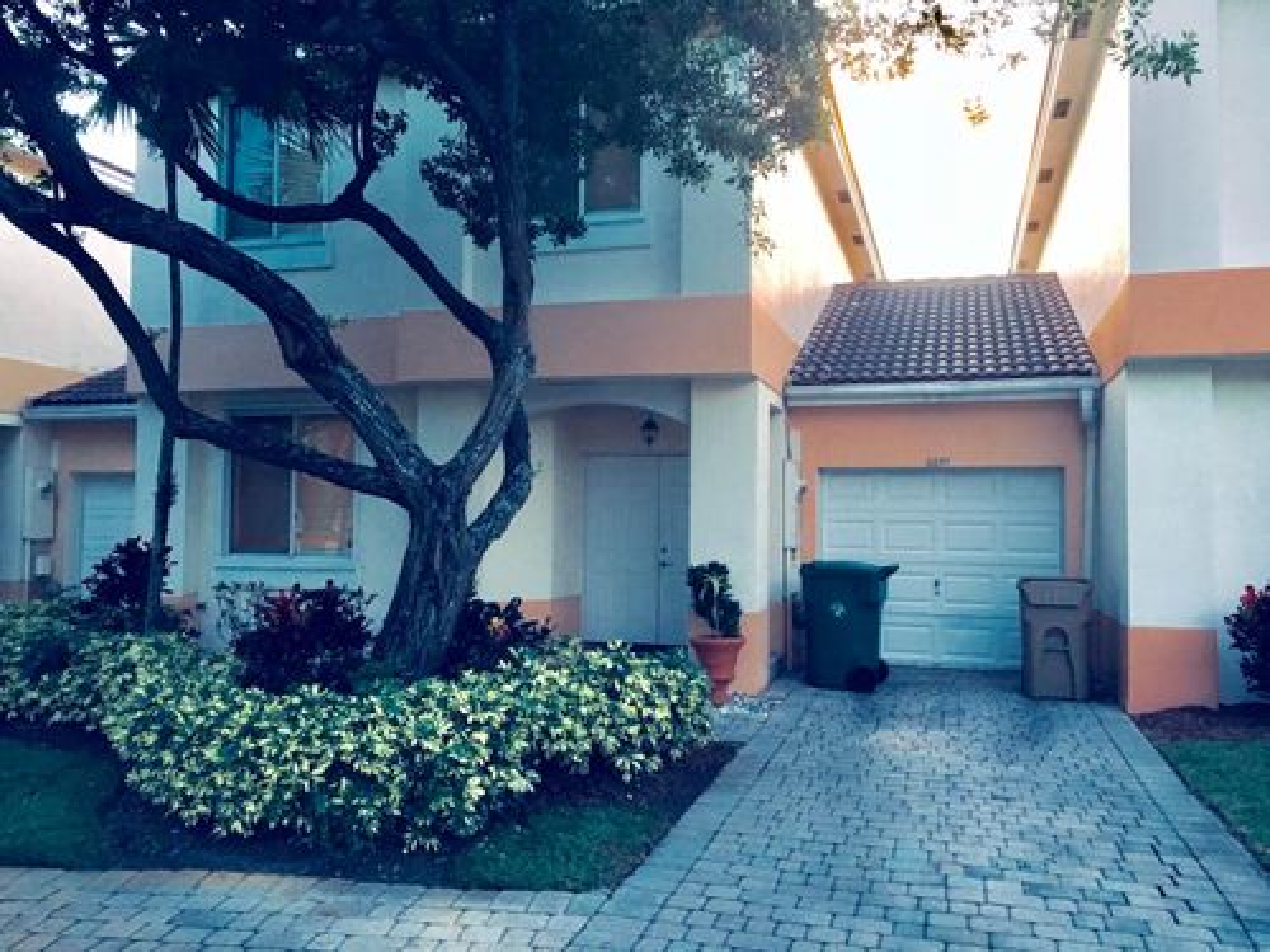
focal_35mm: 29
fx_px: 1064
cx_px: 635
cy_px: 476
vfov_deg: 48.2
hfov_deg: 61.7
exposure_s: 1/30
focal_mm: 4.15
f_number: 2.2
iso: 160
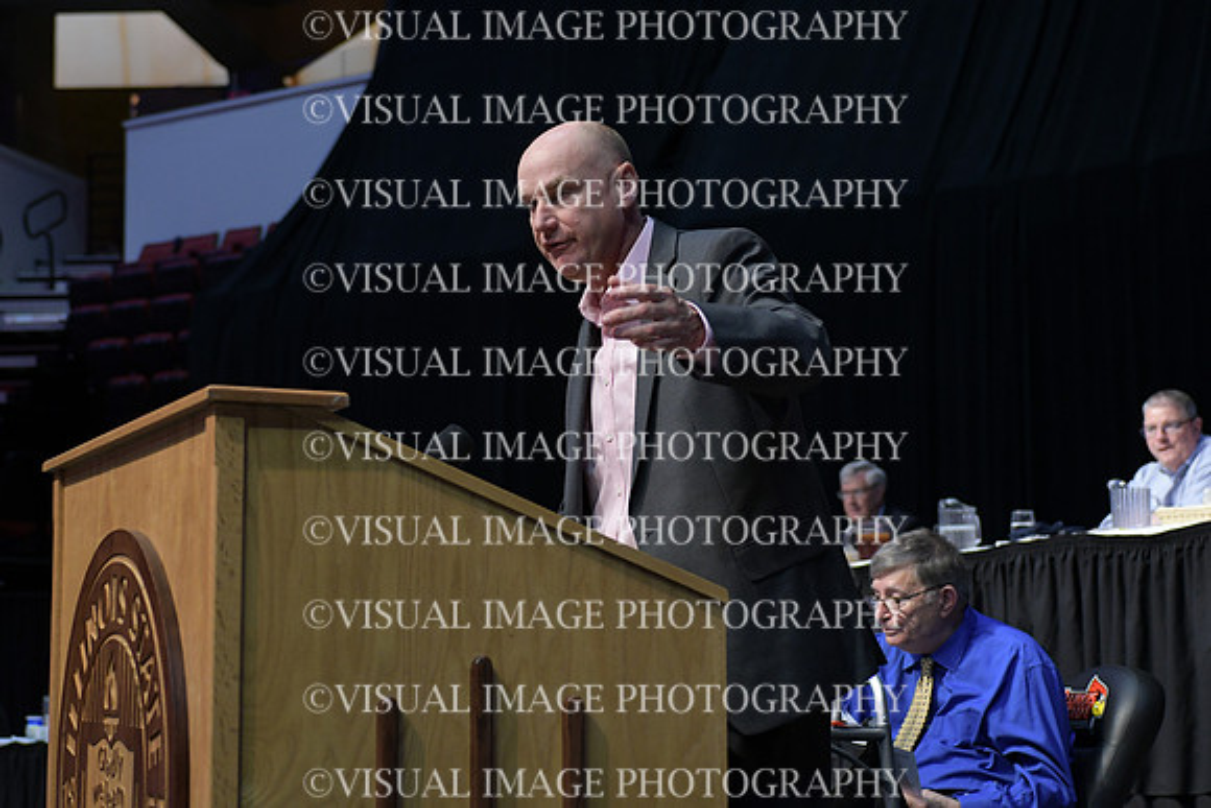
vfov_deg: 18.9
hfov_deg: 28.1
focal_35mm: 72
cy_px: 404
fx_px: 2422
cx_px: 606
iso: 2000
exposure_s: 1/400
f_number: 3.2
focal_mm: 48
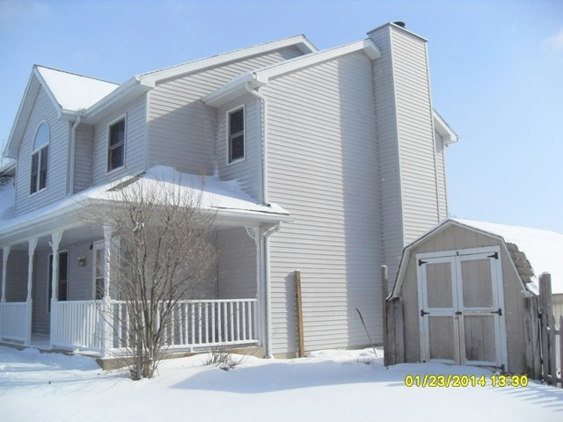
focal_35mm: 34
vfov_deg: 41.8
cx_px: 282
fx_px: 553
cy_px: 211
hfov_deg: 54.0
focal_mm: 6.3
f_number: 7
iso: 80
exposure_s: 1/350
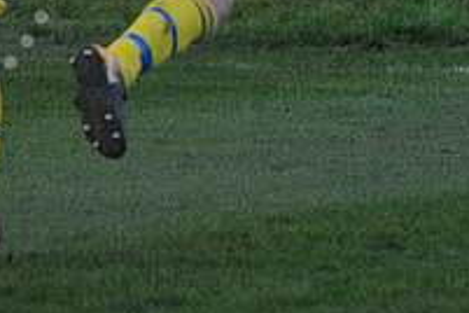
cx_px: -152
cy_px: -84
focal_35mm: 635
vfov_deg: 2.2
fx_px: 8272
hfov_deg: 3.2
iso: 2000
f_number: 5.3
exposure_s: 1/1000
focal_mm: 220
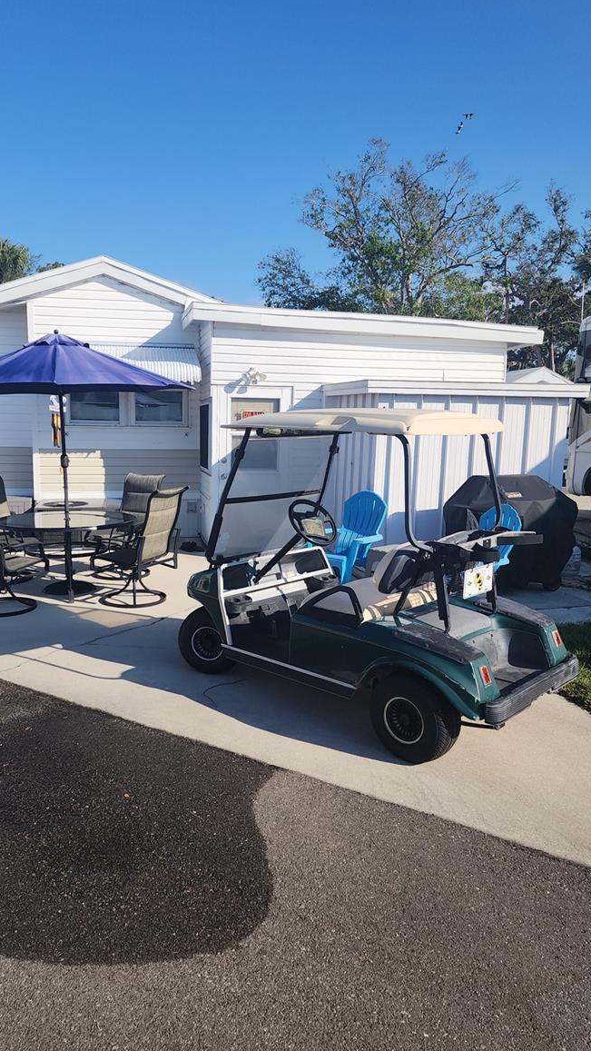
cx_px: 248
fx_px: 724
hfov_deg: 44.2
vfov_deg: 71.9
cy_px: 527
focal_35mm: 26
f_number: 1.8
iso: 12
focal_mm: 6.4
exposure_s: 1/1414
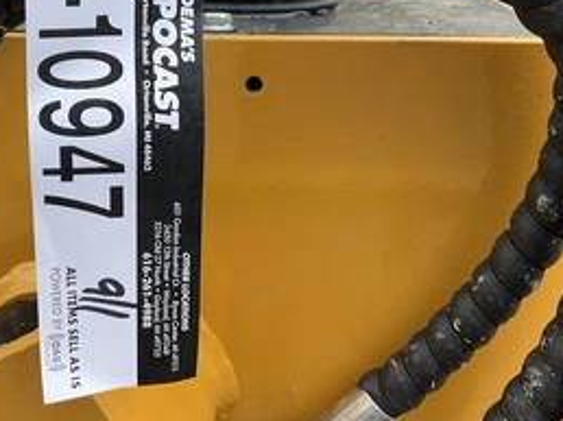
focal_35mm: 45
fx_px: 731
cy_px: 124
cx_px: 129
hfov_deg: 40.7
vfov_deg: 31.7
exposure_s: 1/842
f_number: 1.8
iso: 25
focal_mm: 3
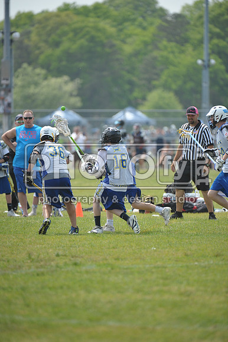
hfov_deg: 4.0
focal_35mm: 340
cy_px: 171
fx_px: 3234
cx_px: 114
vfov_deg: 6.1
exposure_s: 1/2500
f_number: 4
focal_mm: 340
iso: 640
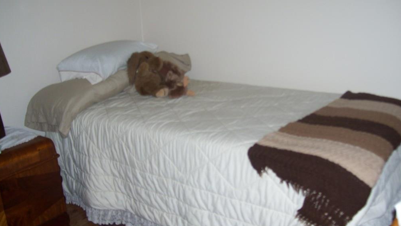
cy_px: 122
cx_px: 200
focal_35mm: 40
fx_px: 425
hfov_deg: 50.5
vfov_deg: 29.7
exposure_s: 1/60
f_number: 2.7
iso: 80
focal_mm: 6
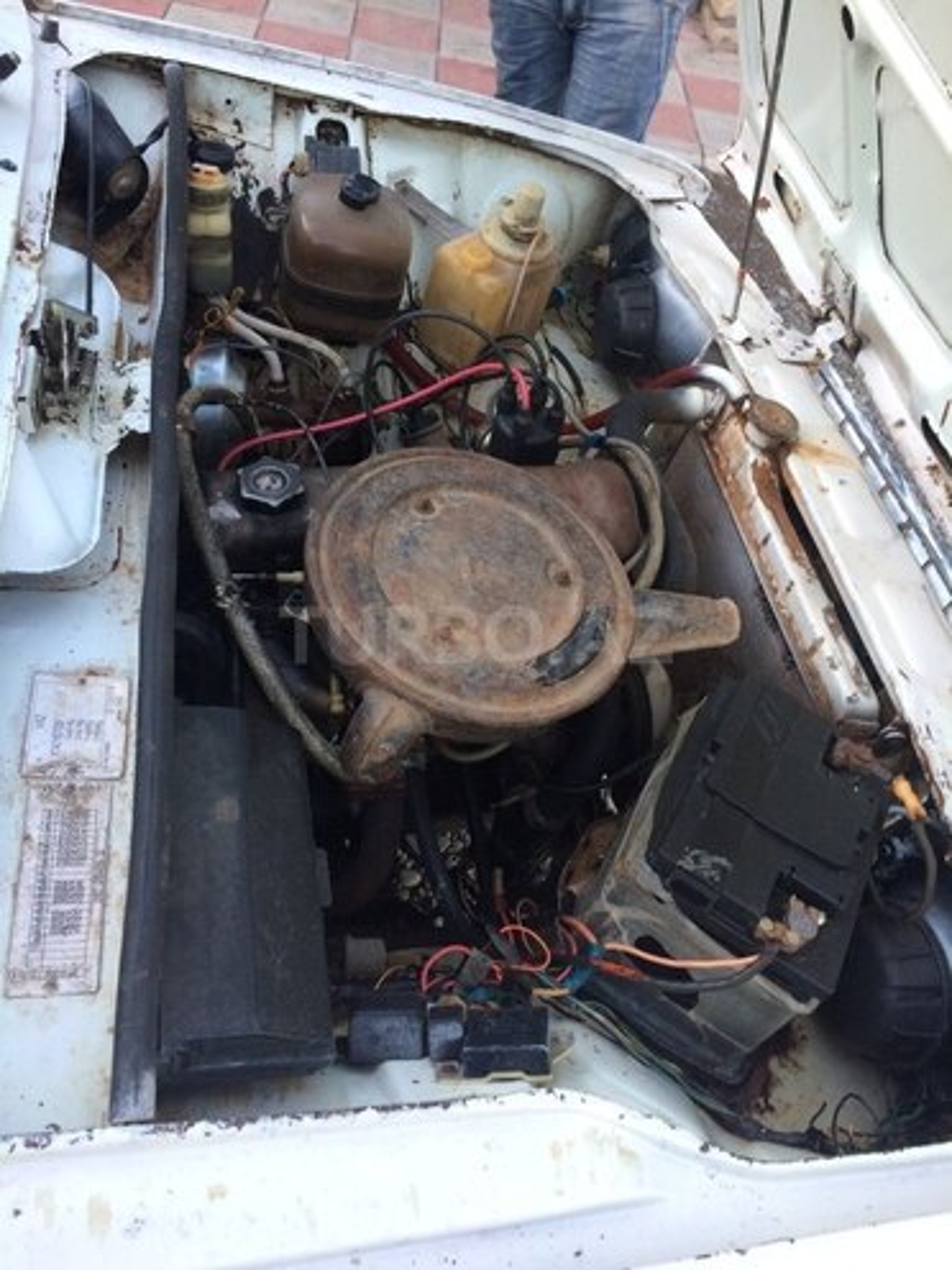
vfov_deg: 61.7
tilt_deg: -47.1
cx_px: 476
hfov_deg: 48.2
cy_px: 635
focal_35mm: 29
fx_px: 1063
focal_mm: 4.15
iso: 100
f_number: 2.2
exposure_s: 1/33
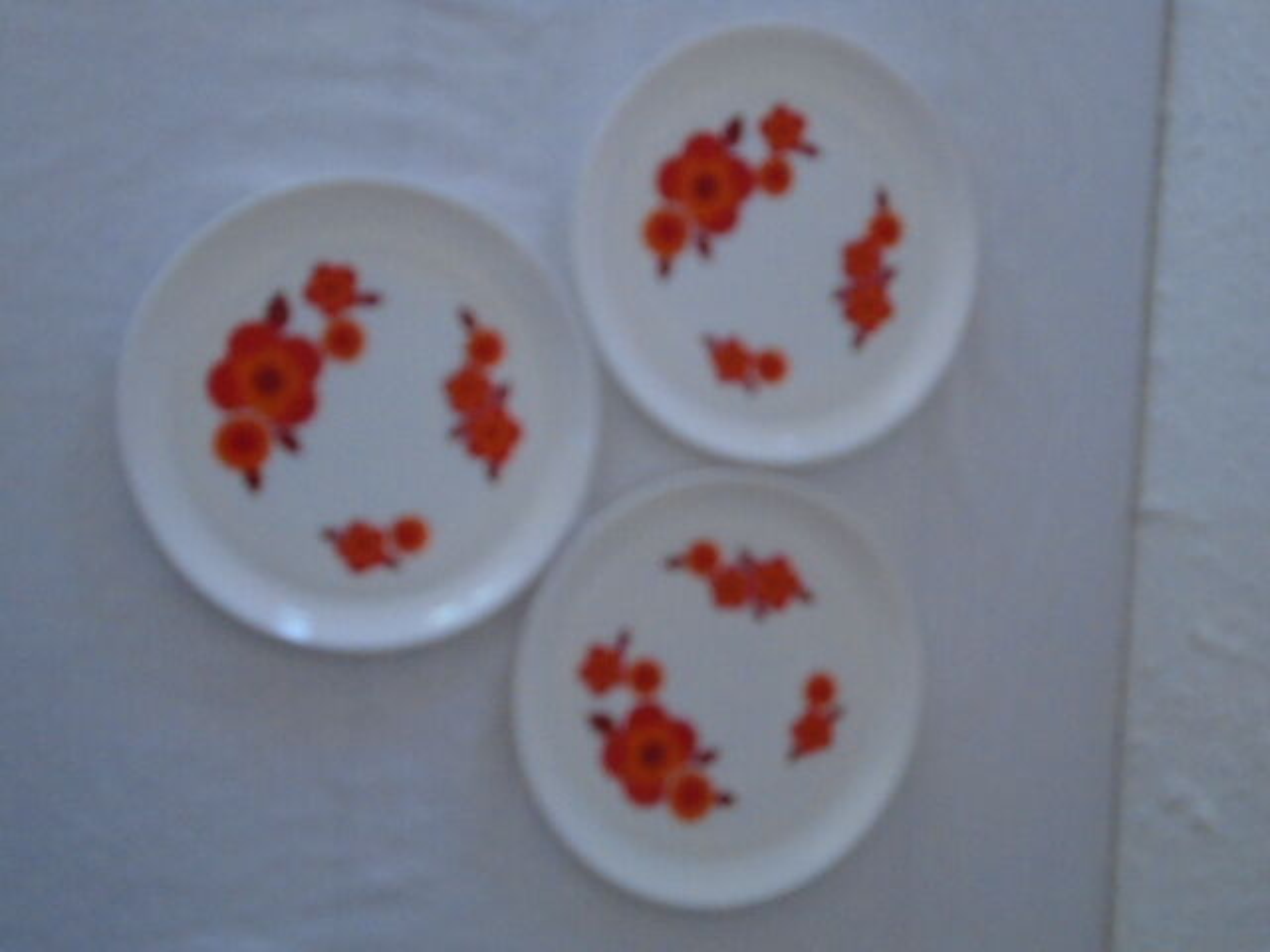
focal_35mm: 42
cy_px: 476
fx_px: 1541
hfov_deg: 44.8
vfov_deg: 34.3
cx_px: 635
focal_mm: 7.4
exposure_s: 1/160
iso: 500
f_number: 4.1
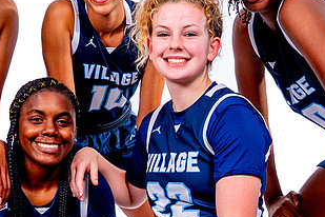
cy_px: 200
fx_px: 821
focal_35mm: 91
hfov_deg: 22.3
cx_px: 123
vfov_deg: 14.8
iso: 100
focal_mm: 24
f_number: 5.6
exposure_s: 1/125
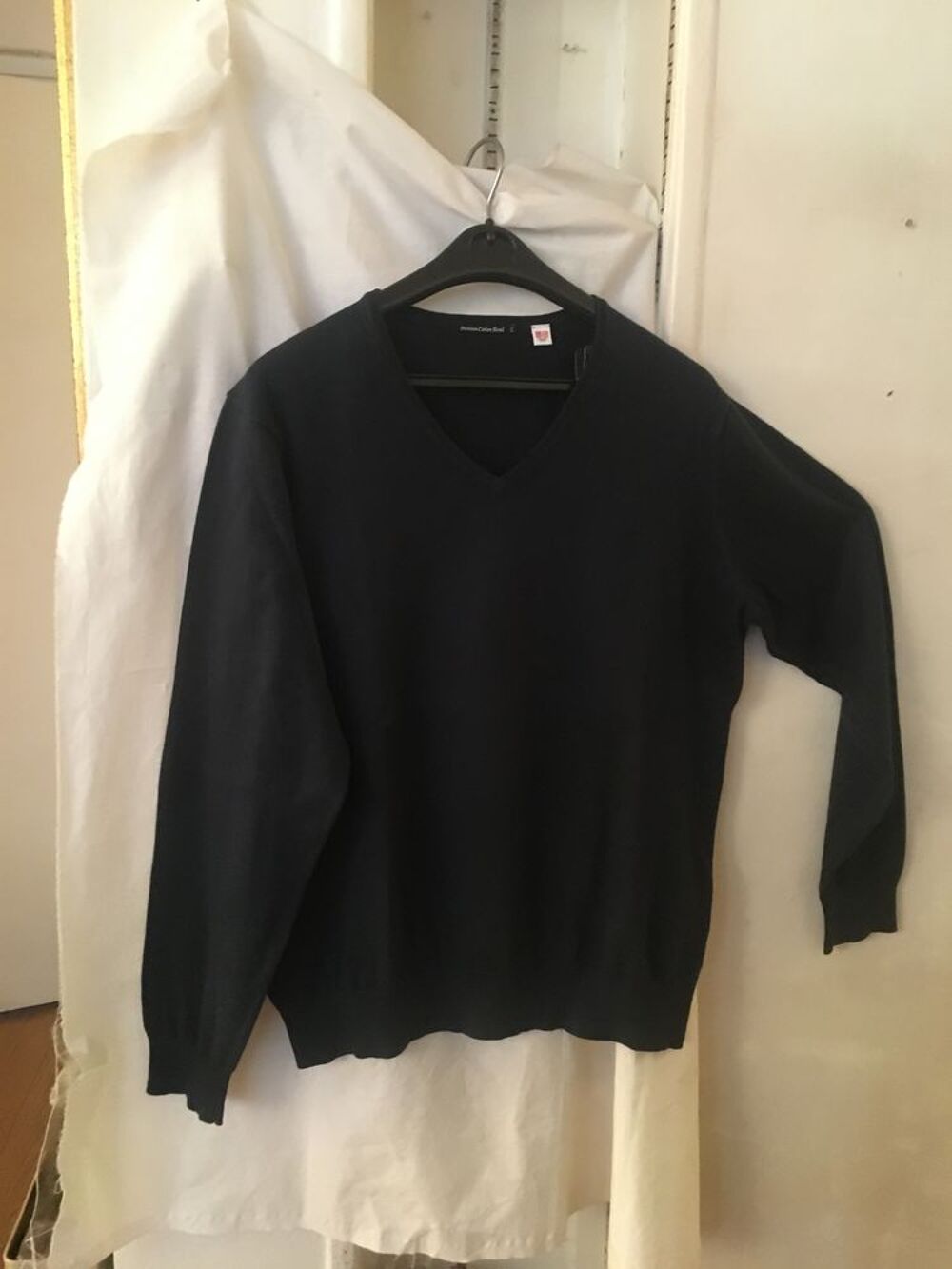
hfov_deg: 48.2
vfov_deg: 61.7
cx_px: 476
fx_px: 1063
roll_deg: -1.5
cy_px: 634
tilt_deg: -10.8
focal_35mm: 29
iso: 320
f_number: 2.2
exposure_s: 1/17
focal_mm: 4.15
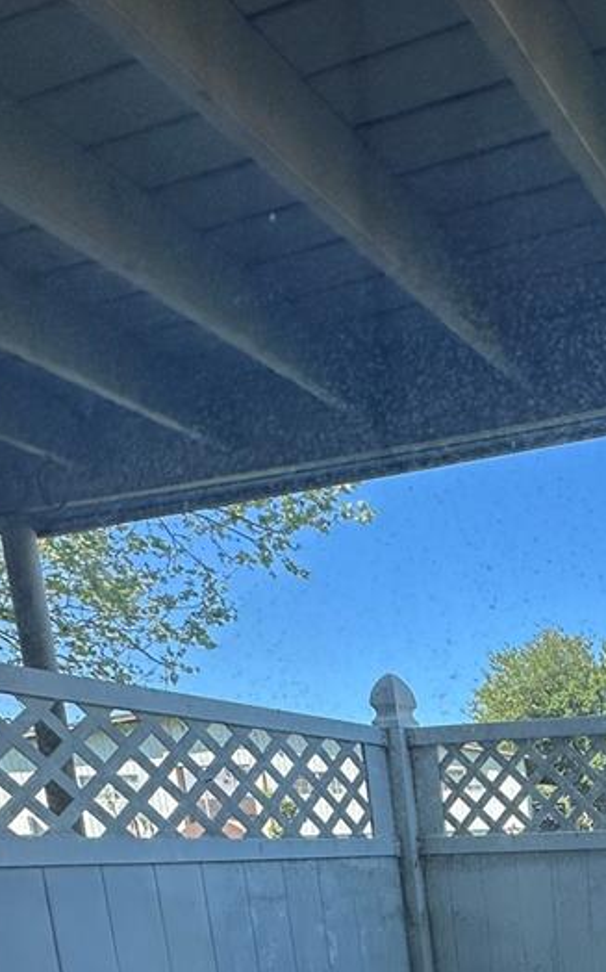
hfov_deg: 29.4
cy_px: 1020
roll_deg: +1.9
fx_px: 899
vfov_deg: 45.5
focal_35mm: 34
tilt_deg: -10.2
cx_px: 804
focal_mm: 2.22
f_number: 2.2
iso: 40
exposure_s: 1/670
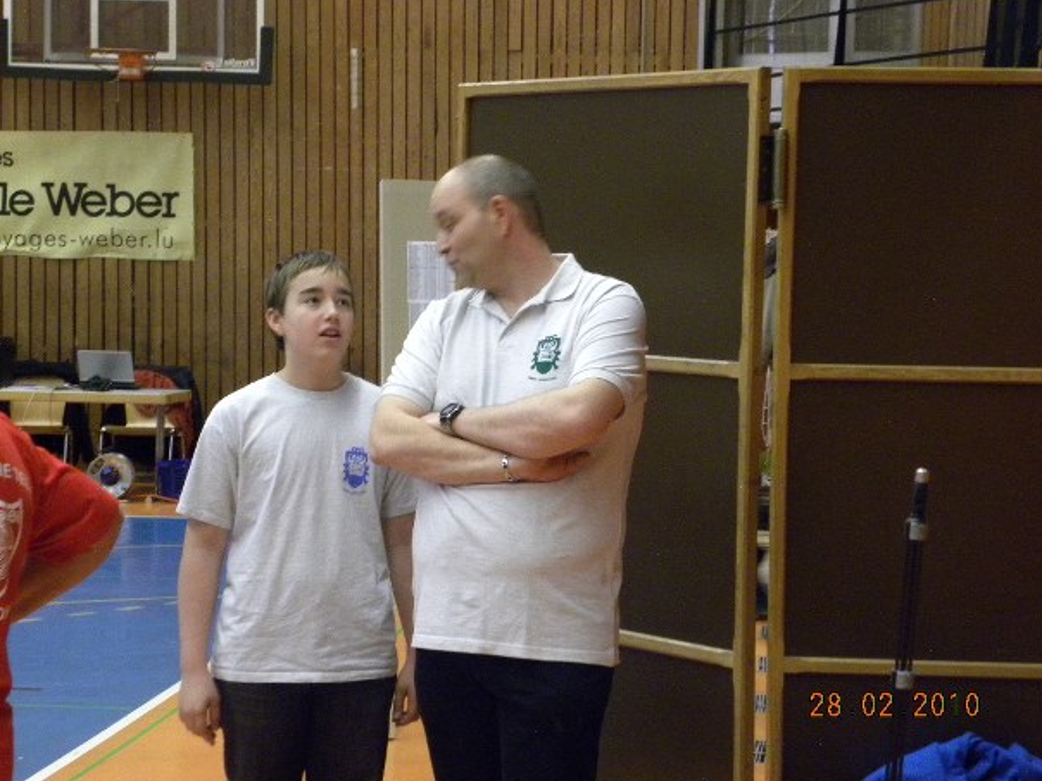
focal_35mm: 90
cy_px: 378
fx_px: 2709
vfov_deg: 16.4
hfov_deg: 21.8
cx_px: 493
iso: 400
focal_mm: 15.1
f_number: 4
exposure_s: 1/22.8
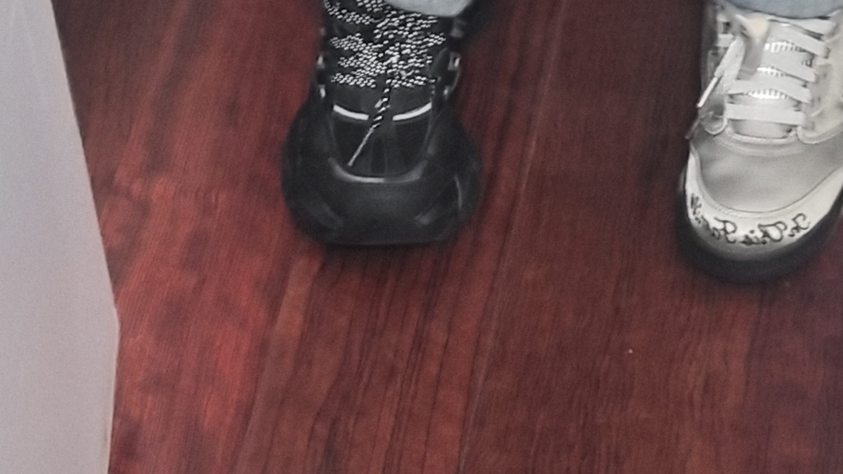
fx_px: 2772
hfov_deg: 17.3
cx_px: 467
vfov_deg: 9.8
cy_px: 205
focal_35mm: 124
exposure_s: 1/33
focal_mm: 5.8
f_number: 1.4
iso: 400
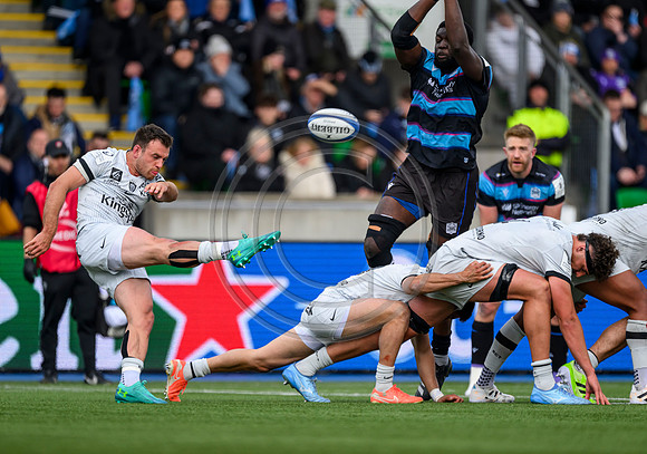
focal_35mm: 609
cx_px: 289
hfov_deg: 3.3
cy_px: 238
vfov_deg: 2.3
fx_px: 11122
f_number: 4
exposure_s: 1/2500
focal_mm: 560
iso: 500
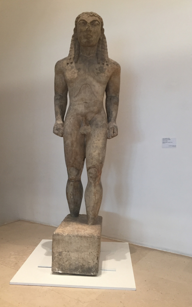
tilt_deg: +0.7
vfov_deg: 61.2
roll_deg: -0.4
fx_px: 259
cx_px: 87
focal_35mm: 31
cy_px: 153
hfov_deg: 40.6
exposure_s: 1/33
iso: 160
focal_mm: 4.15
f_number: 2.2
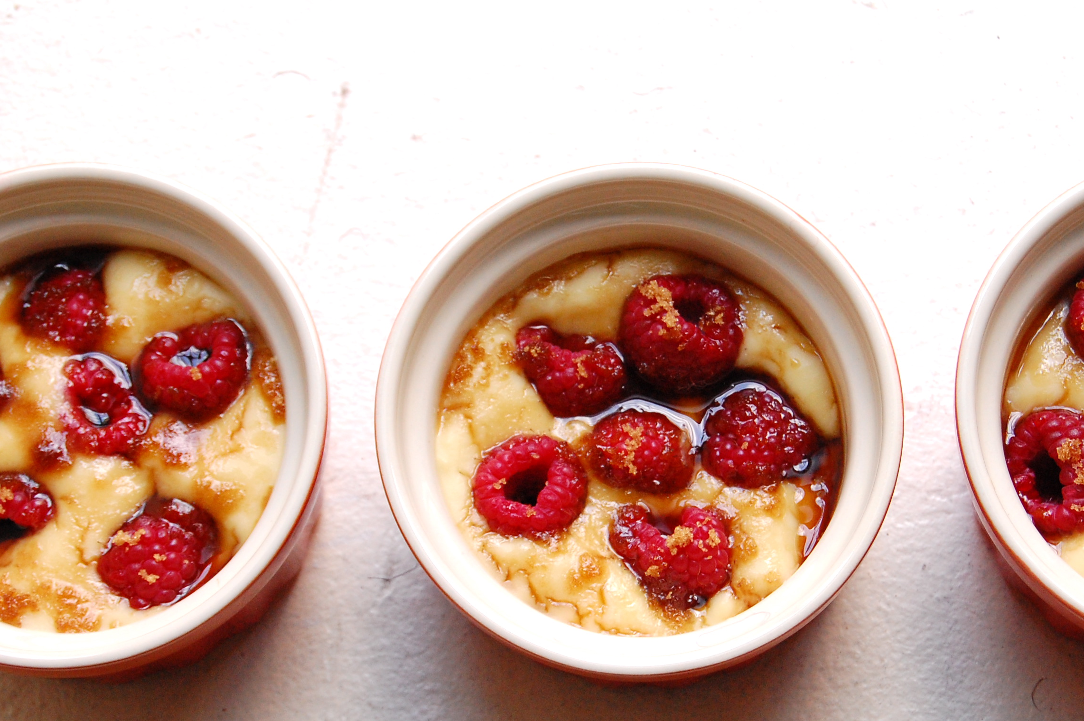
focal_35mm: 109
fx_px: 3269
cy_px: 433
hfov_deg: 18.8
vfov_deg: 12.6
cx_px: 689
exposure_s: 1/125
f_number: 8
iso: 800
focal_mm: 55
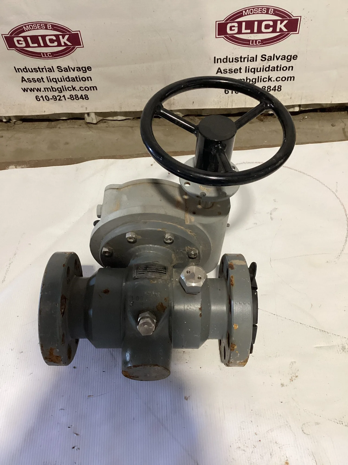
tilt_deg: -49.8
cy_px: 232
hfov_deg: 45.4
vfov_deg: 58.4
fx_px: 416
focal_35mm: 31
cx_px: 174
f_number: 2.4
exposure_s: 1/60
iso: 250
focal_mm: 3.3
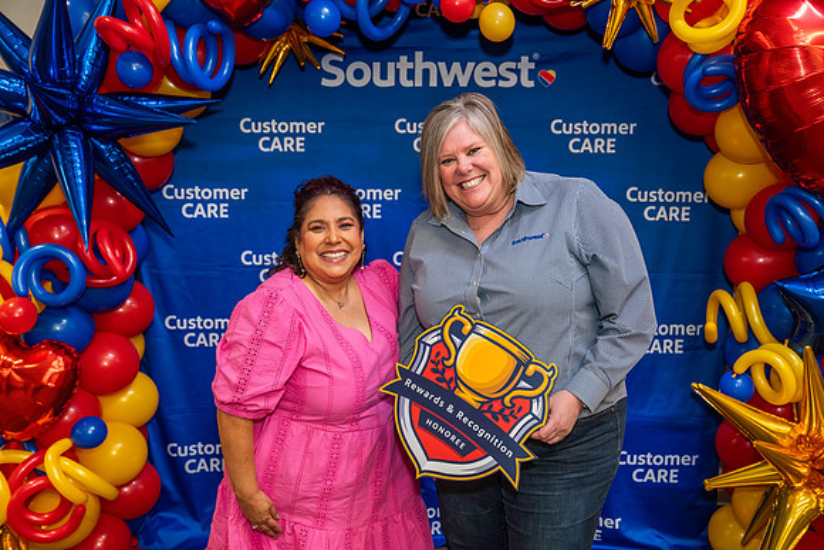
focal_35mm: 37
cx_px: 412
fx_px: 847
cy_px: 275
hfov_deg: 51.9
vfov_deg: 36.0
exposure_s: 1/160
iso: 1250
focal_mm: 37
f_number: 4
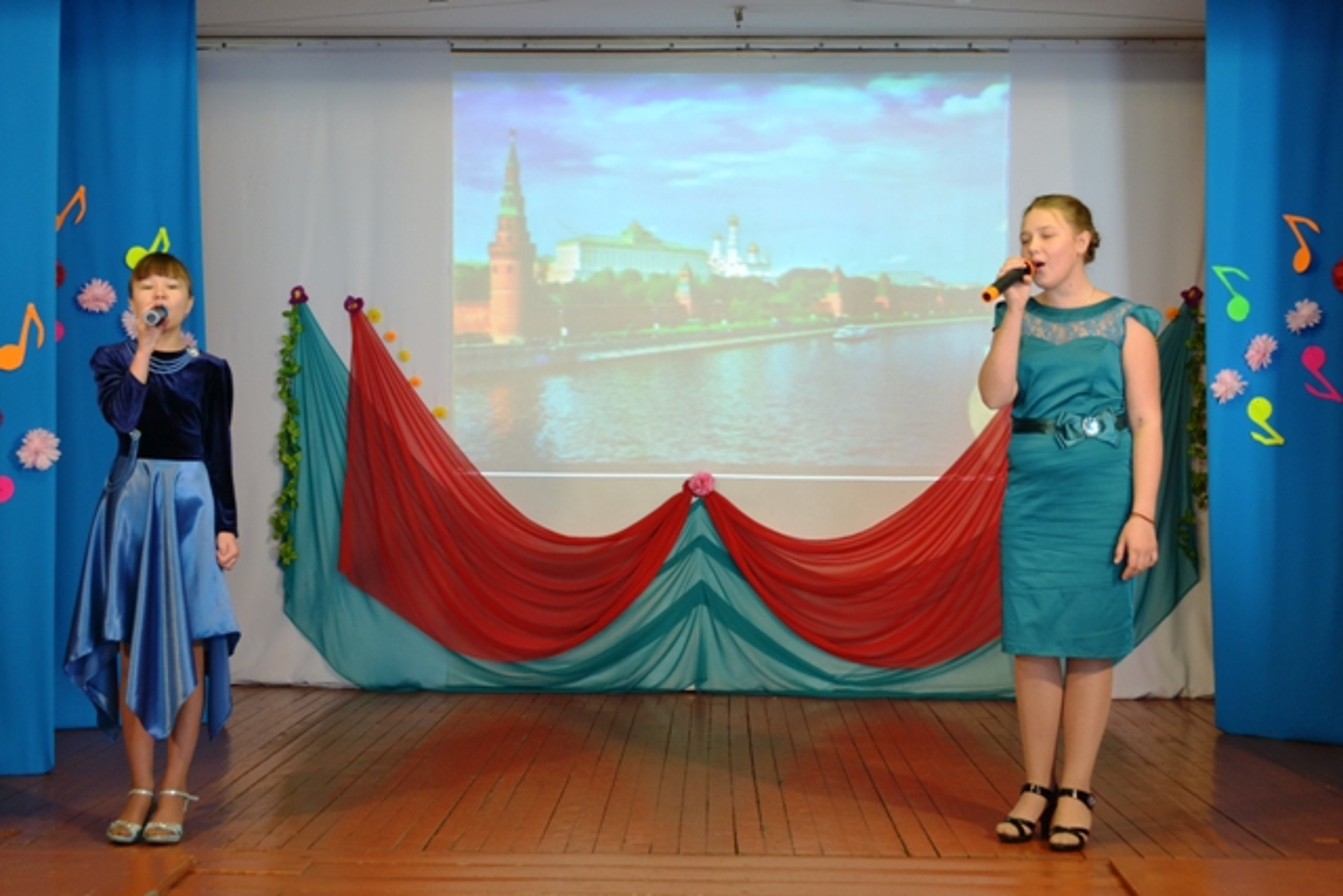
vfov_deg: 25.8
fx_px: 1959
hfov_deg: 37.8
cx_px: 672
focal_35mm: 52
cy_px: 448
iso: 500
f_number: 5
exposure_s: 1/15
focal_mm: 35
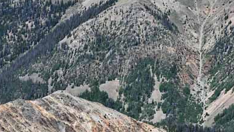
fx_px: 1061
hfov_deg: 12.5
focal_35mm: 171
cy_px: 129
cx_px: 31
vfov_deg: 7.1
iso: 64
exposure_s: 1/320
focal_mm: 79
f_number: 8
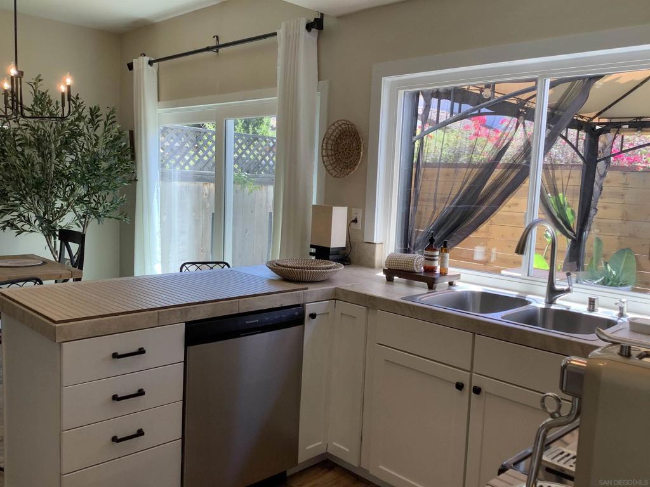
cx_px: 325
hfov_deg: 58.4
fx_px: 582
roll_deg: -1.6
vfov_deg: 45.4
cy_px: 244
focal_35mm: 31
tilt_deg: -6.6
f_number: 2.4
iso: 50
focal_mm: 3.3
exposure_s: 1/120
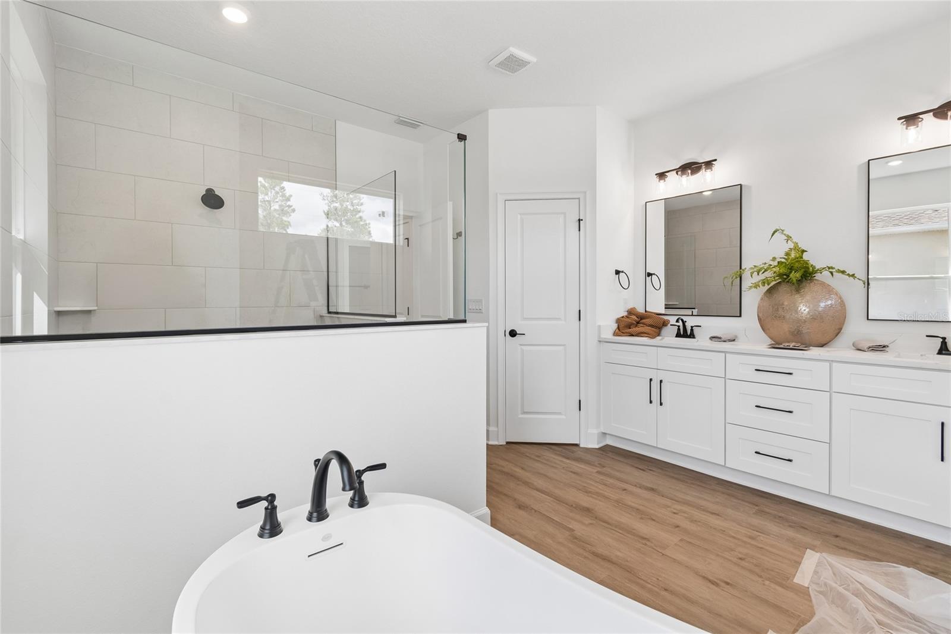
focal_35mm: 15
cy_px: 317
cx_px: 476
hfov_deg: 100.4
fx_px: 396
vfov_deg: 77.3
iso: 100
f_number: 7.1
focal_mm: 10
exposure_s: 1/3.33
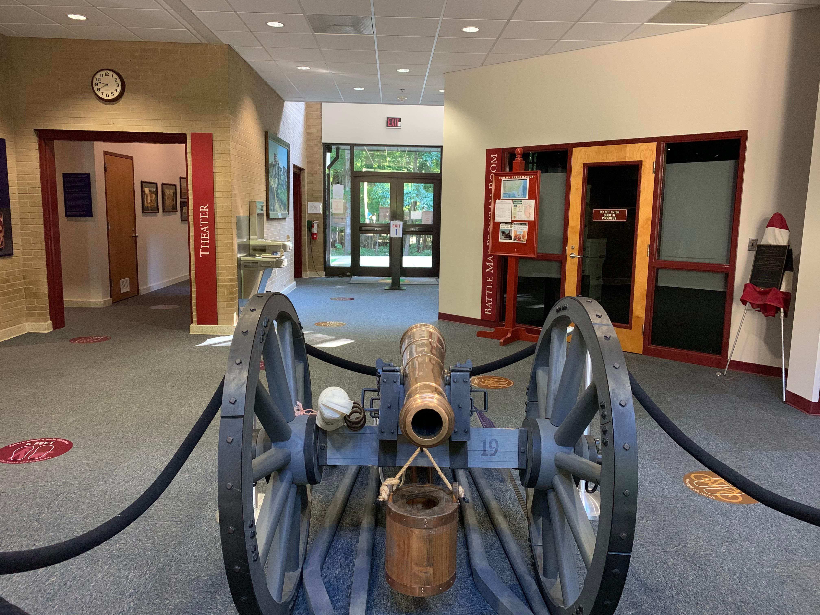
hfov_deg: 67.3
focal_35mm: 26
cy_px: 308
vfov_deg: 53.1
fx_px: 616
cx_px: 410
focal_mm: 4.25
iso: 400
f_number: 1.8
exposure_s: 1/30
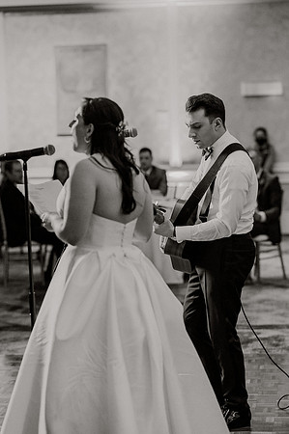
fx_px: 1267
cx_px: 144
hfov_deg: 13.0
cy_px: 217
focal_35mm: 105
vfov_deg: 19.5
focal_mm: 105
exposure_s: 1/400
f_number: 2.8
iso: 4000
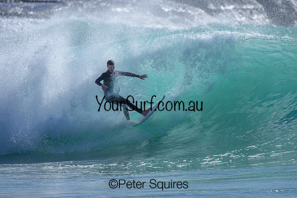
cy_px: 105
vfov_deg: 1.5
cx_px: 164
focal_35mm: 911
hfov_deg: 2.3
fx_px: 7517
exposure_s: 1/2000
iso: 1400
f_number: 6.3
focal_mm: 800
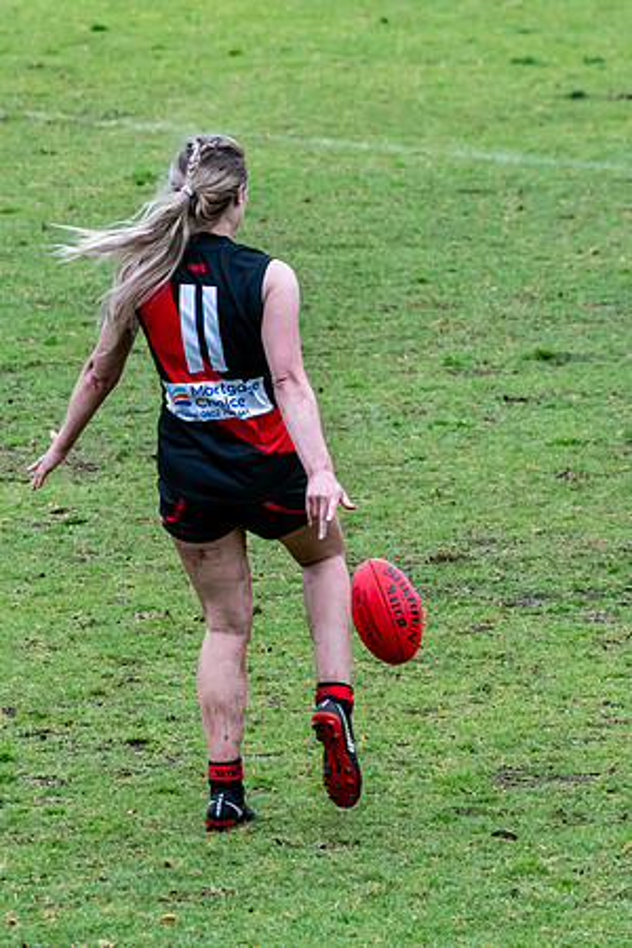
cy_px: 491
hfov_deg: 3.1
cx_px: 20
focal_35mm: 443
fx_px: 11654
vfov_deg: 4.7
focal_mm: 190
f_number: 7.1
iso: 1250
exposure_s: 1/2000
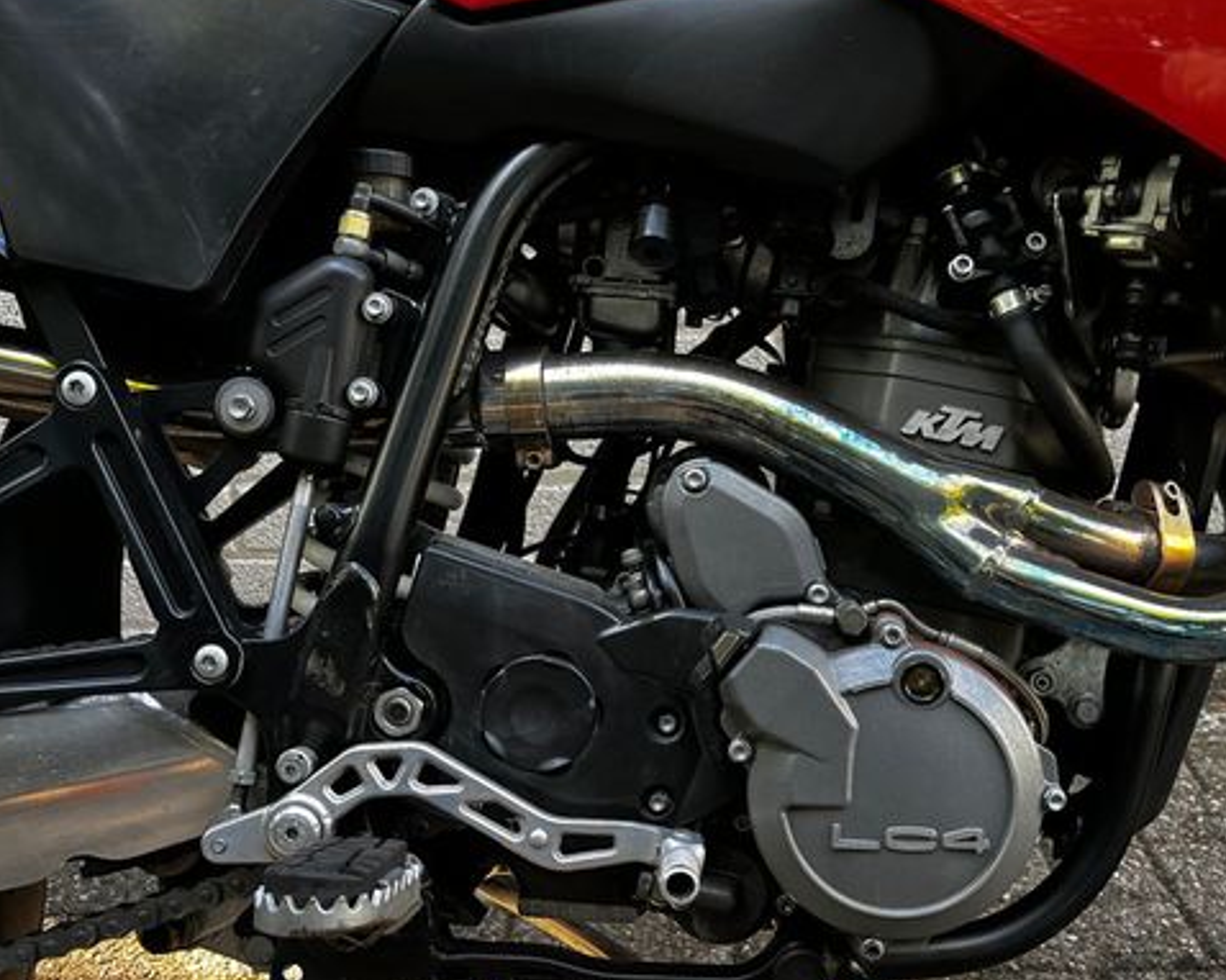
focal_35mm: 34
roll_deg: +0.2
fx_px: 1233
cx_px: 716
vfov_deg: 43.3
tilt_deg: -15.9
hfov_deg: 52.6
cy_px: 505
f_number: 1.6
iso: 125
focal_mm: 5.1
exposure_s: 1/110
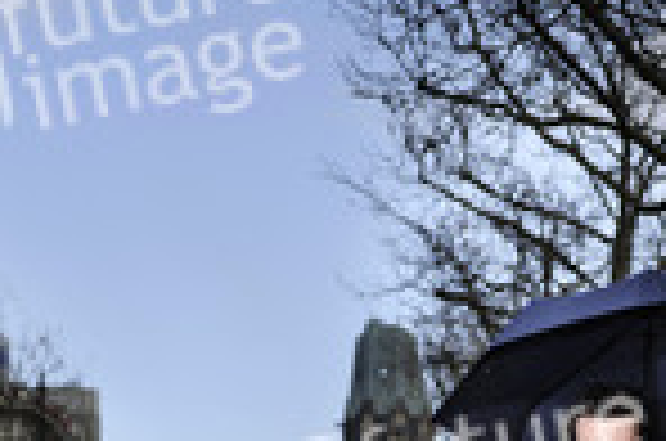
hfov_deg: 15.7
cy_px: 729
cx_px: 562
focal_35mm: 130
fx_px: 2400
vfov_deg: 10.1
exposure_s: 1/1000
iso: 200
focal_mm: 48
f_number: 2.8
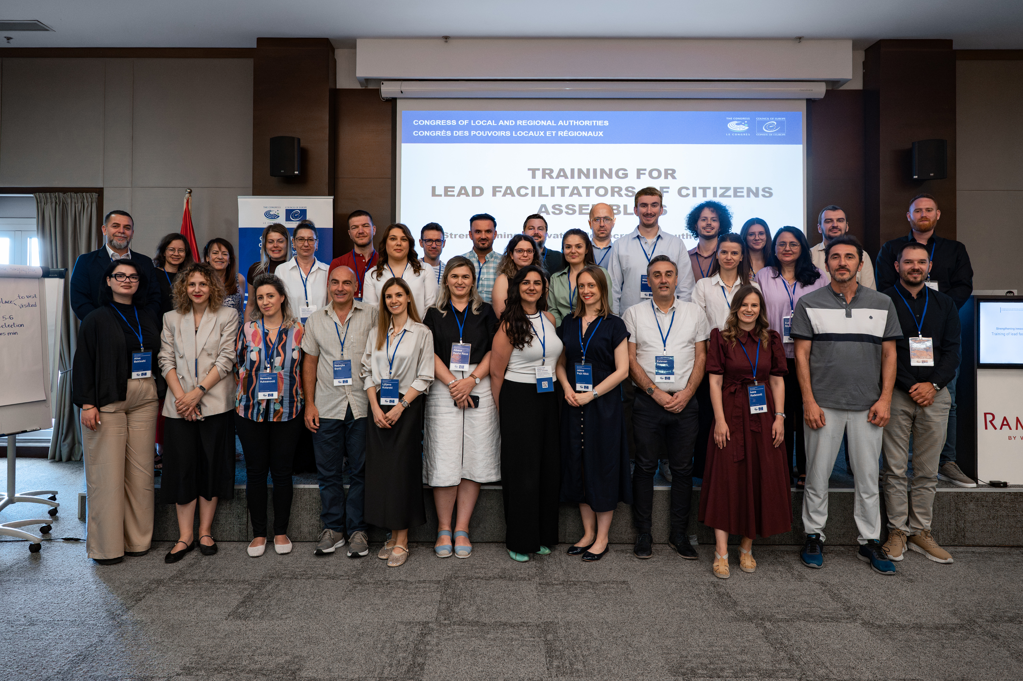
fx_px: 682
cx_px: 512
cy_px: 340
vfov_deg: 53.1
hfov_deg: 73.8
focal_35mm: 24
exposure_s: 1/100
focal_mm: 24
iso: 3600
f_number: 4.5
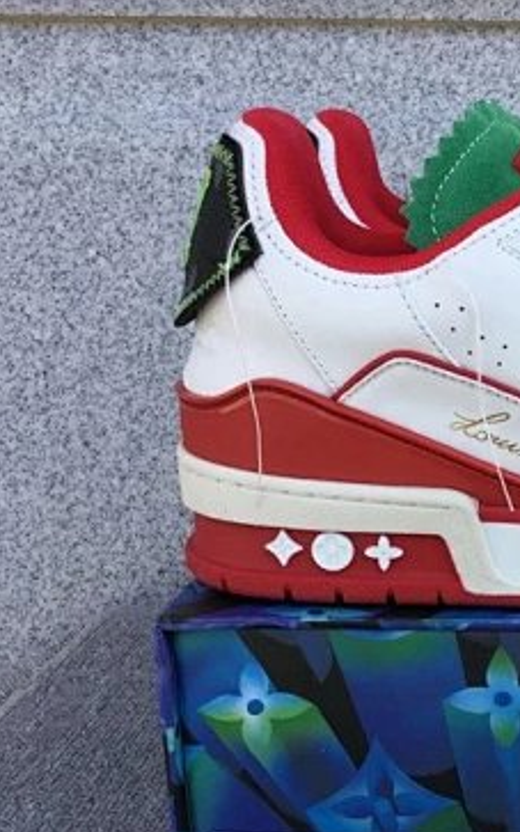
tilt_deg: -18.0
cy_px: 532
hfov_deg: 20.8
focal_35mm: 58
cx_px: 637
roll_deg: -0.5
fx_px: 1315
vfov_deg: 34.9
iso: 25
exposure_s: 1/348
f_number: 2.4
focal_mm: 3.3
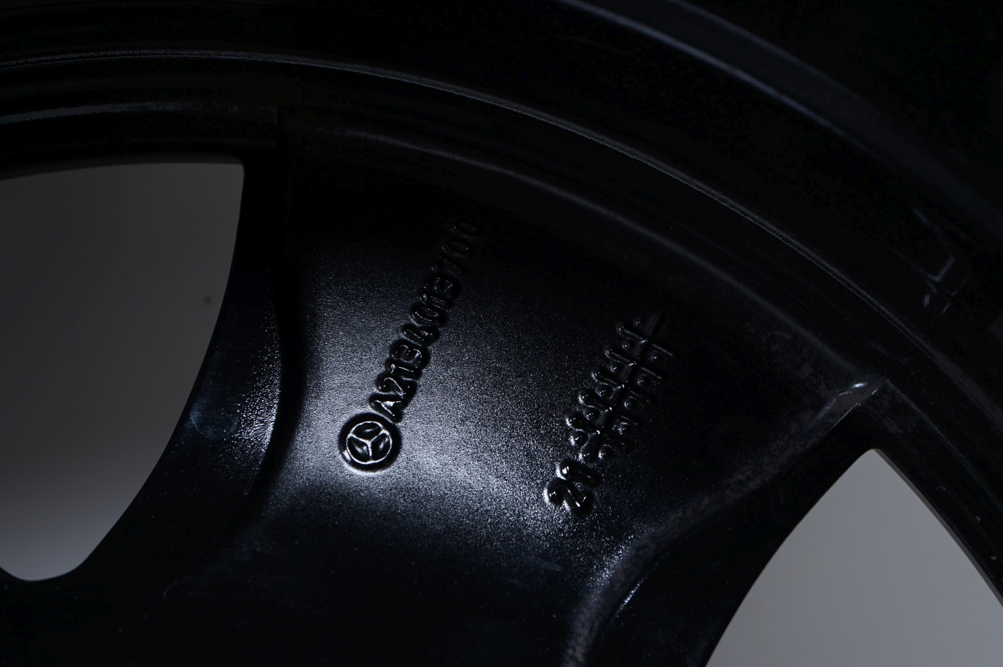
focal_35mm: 60
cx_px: 502
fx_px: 1670
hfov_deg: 33.4
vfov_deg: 22.6
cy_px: 334
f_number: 7.1
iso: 250
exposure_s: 1/100
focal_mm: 60
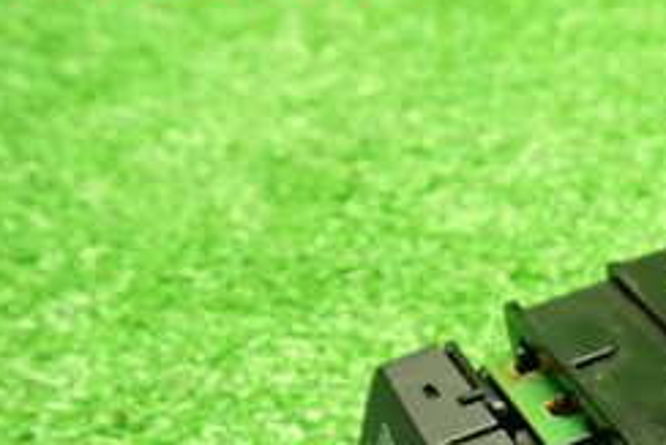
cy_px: 535
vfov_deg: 20.0
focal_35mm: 64
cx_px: 718
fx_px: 1185
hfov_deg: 28.7
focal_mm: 4.5
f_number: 2
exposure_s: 1/30
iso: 320
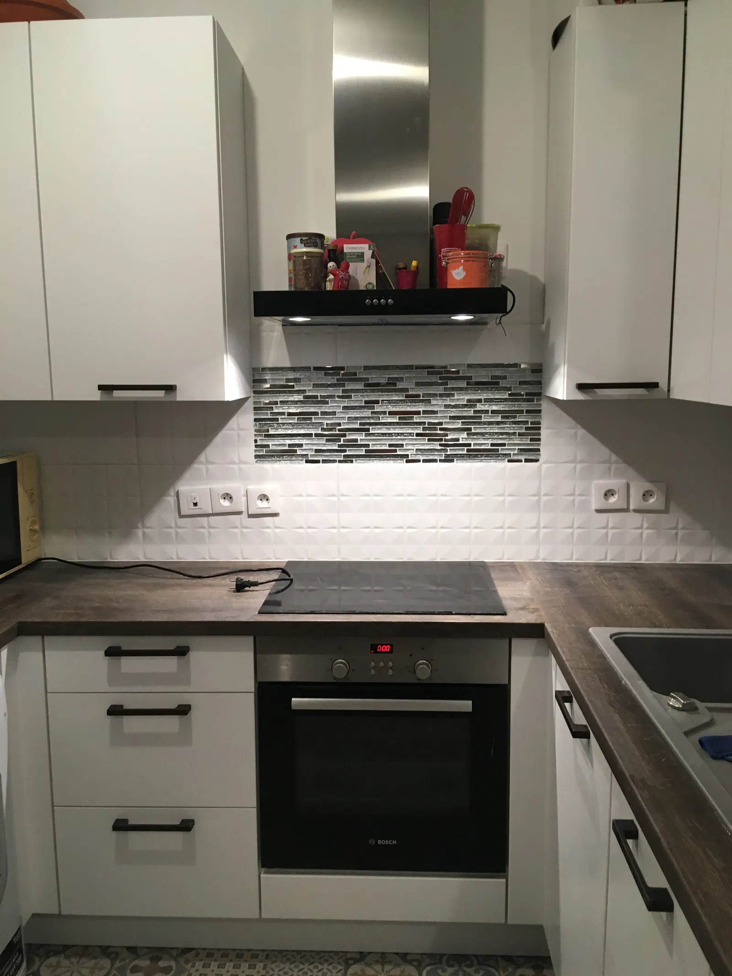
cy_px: 488
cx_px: 366
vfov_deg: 61.7
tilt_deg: -10.7
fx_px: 818
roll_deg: +2.3
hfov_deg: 48.2
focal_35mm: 29
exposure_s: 1/33
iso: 125
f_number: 2.2
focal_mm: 4.15
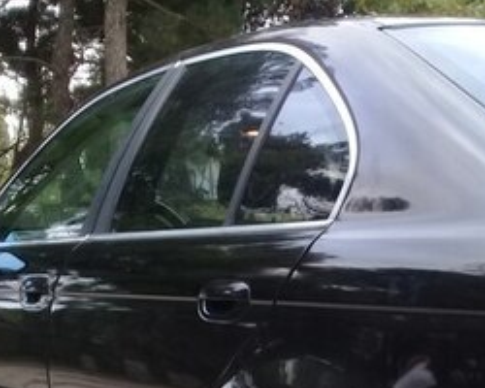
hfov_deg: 23.6
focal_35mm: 80
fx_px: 1148
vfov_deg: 18.1
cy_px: 476
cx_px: 369
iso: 50
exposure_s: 1/33
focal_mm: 3.3
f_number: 2.2
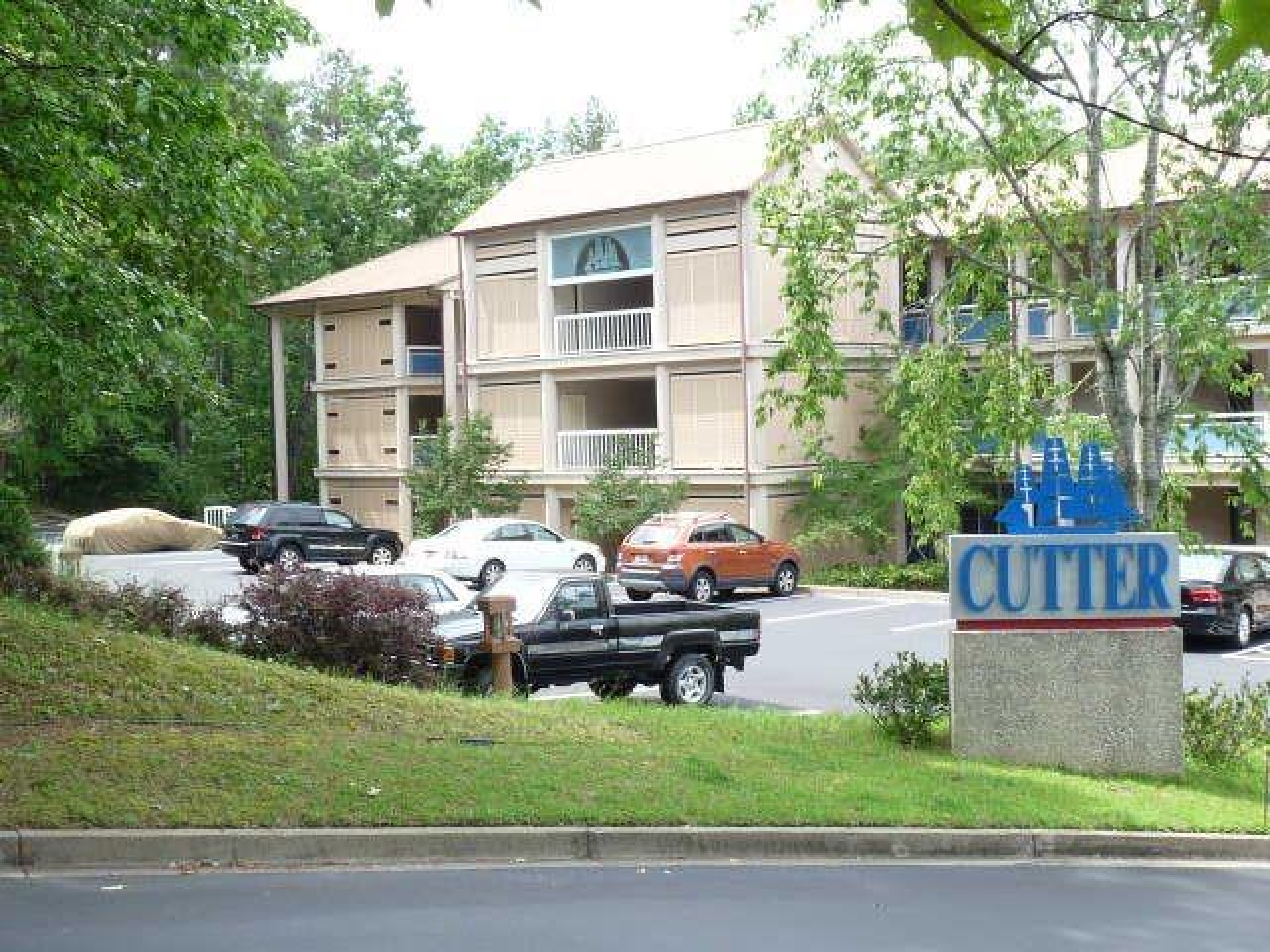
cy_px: 476
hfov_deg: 39.7
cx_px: 635
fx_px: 1761
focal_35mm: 48
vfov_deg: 30.3
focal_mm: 4.8
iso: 100
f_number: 4
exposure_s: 1/160
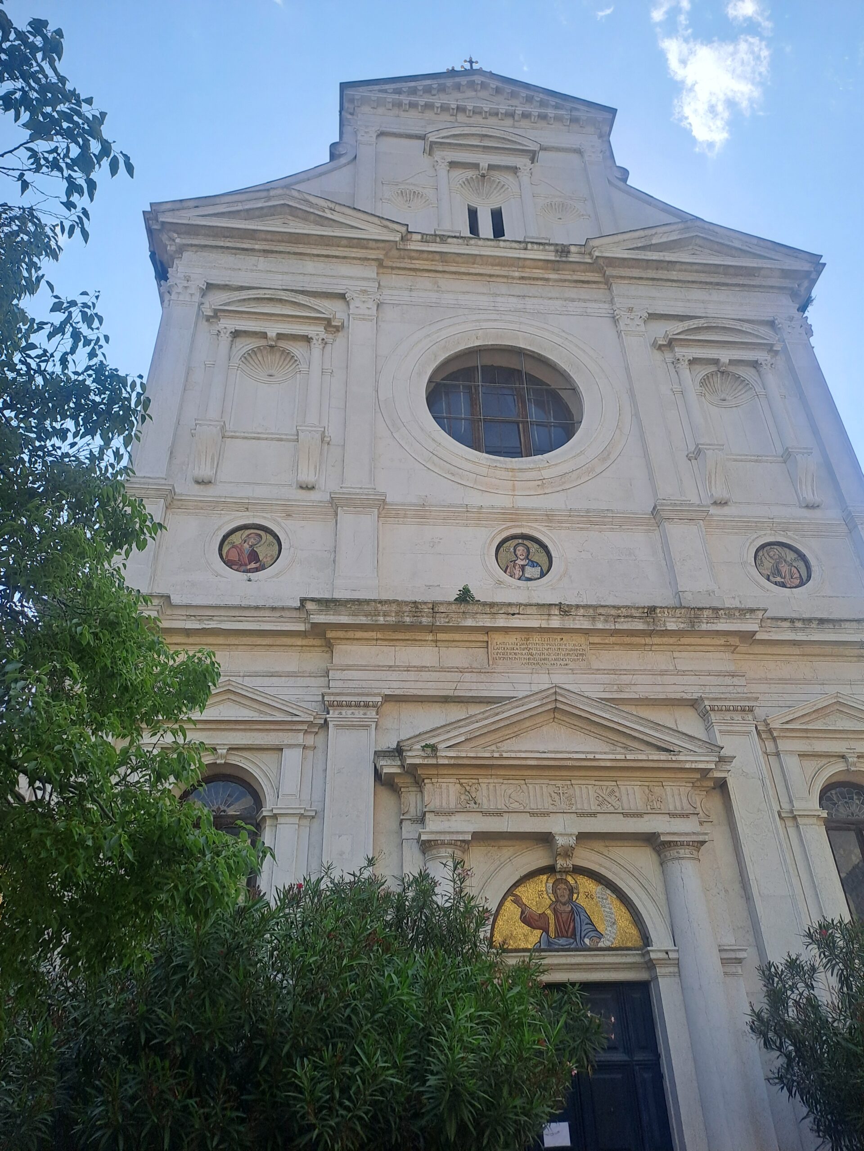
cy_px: 576
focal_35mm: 25
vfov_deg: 69.4
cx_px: 432
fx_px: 832
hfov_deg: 54.9
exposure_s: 1/1412
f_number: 1.8
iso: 32
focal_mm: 4.65
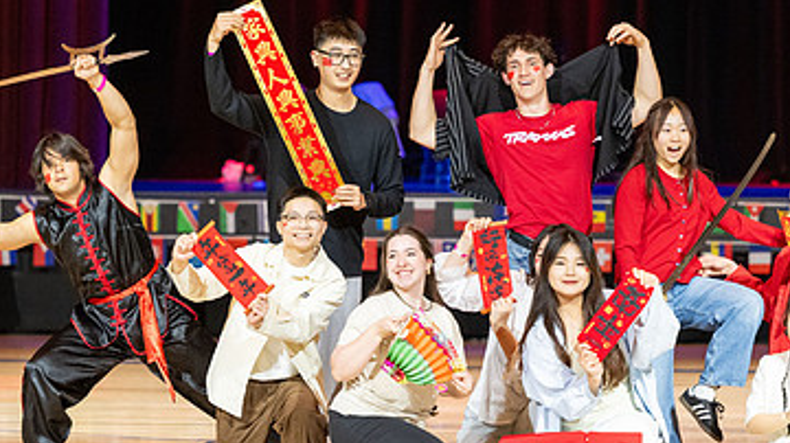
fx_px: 4752
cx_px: 431
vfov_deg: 5.3
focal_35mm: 227
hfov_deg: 9.5
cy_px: 309
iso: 2500
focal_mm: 125
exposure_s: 1/160
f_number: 2.8
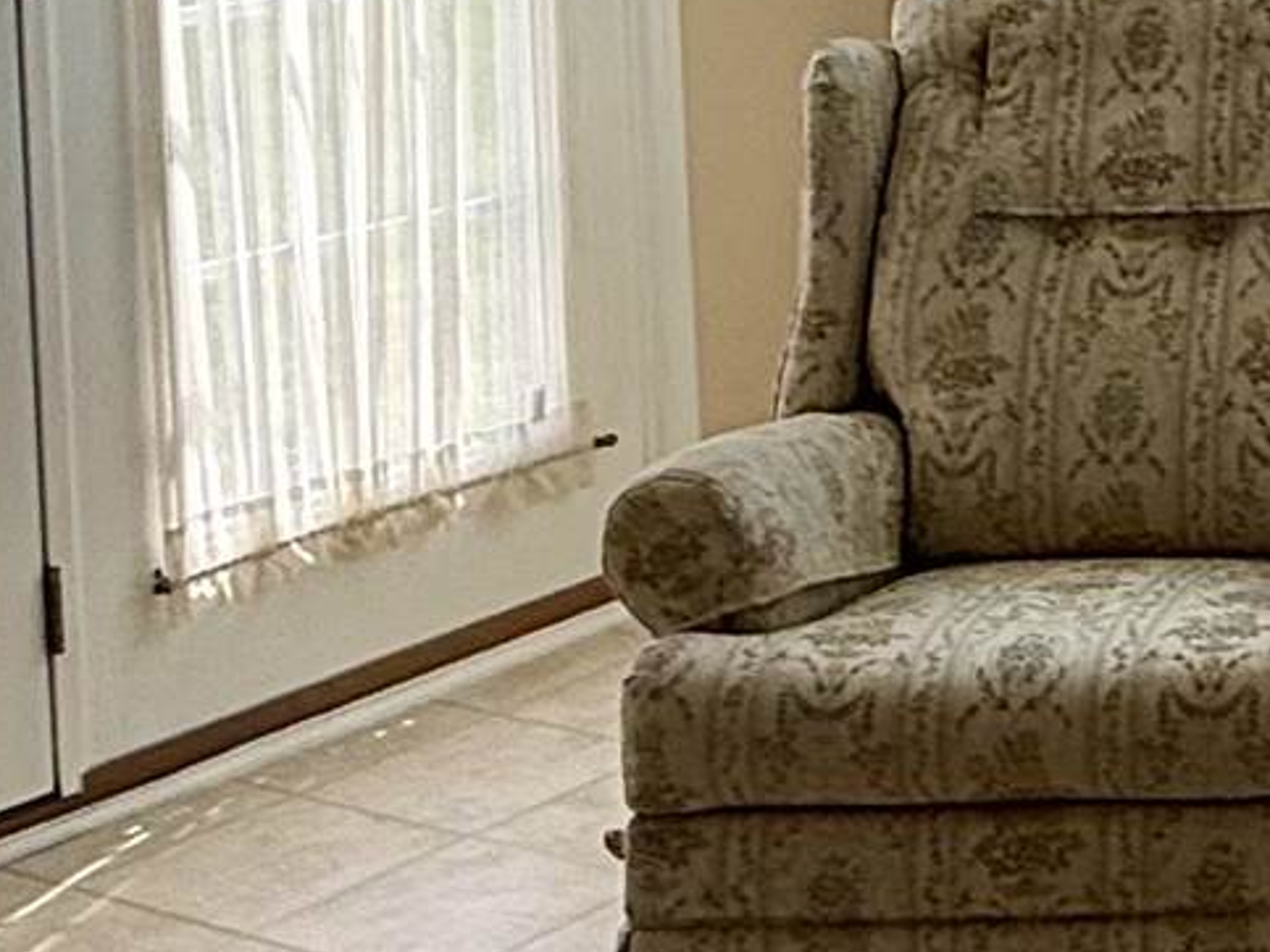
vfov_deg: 15.7
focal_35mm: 89
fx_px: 3264
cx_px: 1733
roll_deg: +2.5
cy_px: -331
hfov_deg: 19.9
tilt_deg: -1.7
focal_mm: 2.22
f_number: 2.2
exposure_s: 1/386
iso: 50
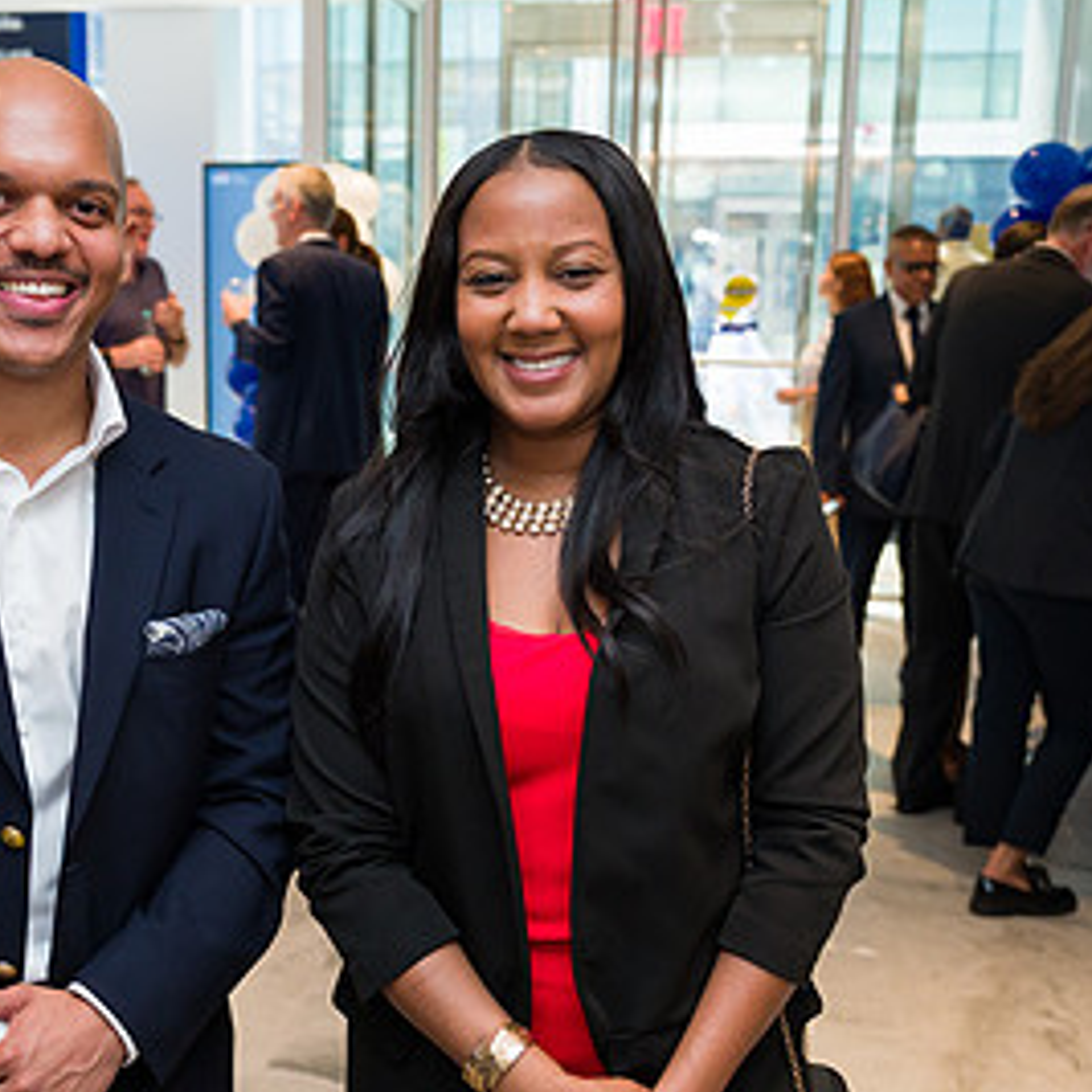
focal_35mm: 52
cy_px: 671
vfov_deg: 32.7
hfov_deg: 32.4
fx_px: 1856
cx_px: 335
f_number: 3.2
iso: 640
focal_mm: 28
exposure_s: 1/200
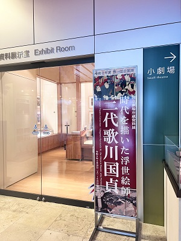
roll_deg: +1.0
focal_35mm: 26
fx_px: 181
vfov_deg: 67.3
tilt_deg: -0.3
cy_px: 120
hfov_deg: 53.1
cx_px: 90
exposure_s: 1/60
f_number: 1.5
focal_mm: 5.7
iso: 250
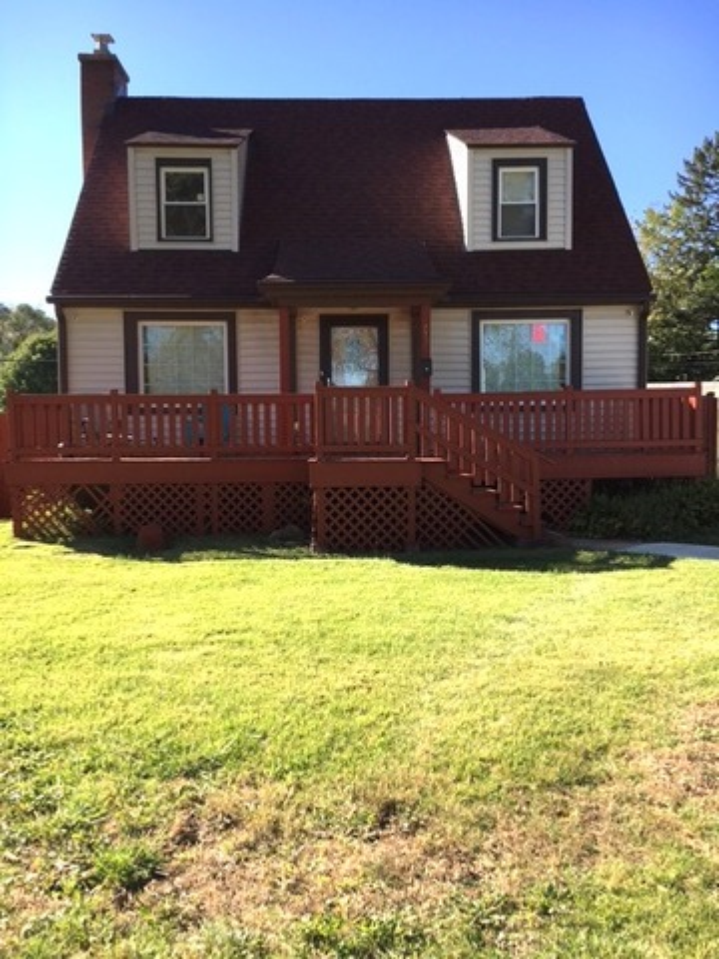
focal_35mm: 29
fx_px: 803
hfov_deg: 48.2
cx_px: 360
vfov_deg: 61.7
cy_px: 480
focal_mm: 4.15
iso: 25
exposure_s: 1/712
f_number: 2.2
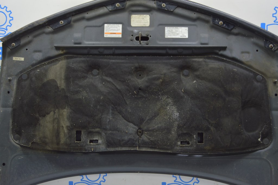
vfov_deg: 34.2
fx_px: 301
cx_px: 139
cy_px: 92
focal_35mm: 39
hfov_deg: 49.6
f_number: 5.6
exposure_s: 1/20
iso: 400
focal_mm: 26
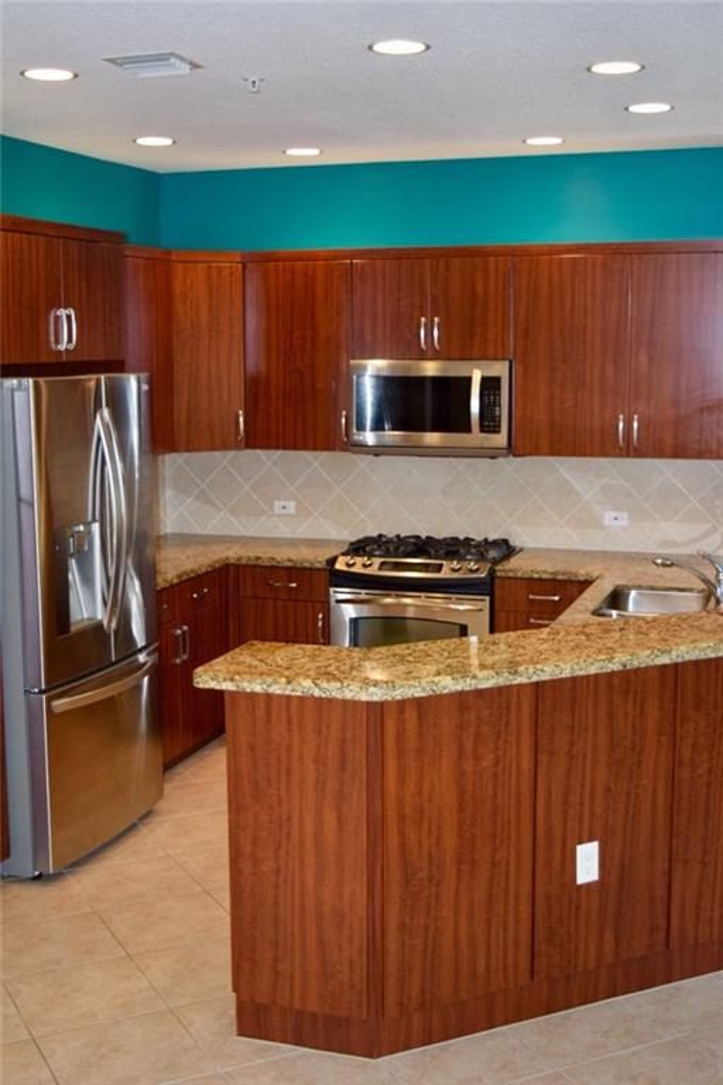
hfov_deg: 28.9
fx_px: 1401
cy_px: 542
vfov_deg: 42.3
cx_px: 362
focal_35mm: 46
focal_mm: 31
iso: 800
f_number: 4.5
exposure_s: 1/80
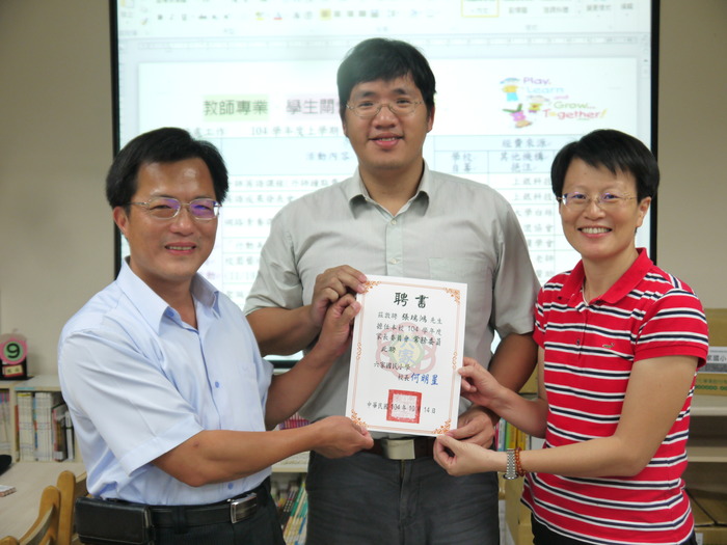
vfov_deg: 29.1
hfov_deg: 38.2
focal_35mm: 50
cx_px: 364
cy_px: 272
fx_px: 1050
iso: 500
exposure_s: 1/60
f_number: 4.6
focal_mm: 25
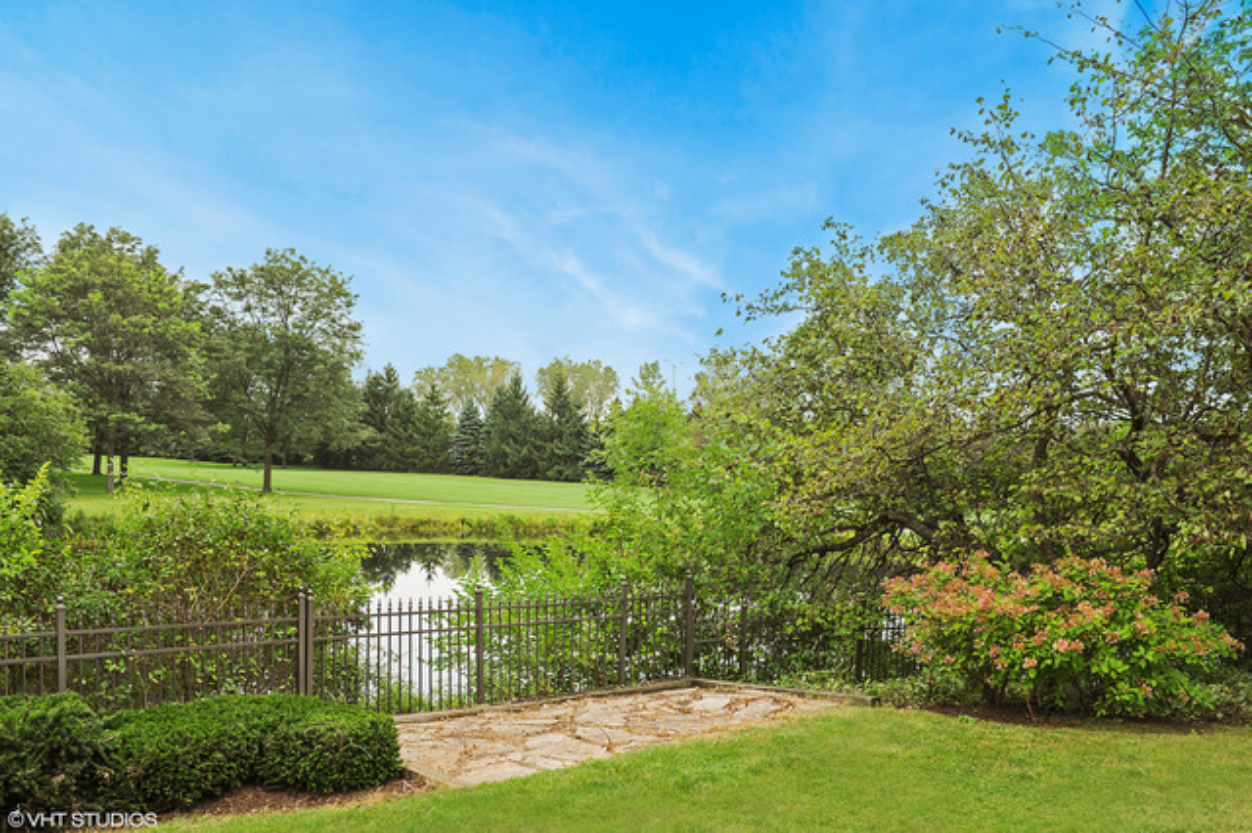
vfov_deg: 41.1
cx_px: 626
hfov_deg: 58.7
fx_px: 1112
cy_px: 416
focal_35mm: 32
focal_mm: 32
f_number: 8
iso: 200
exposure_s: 1/100
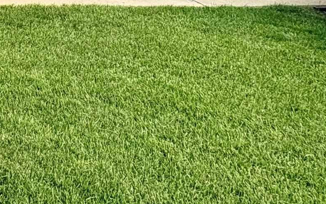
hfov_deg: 25.2
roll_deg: +1.6
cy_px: -205
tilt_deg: +6.0
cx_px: -182
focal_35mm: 58
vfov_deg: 16.7
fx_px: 515
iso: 40
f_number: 2.2
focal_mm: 2.22
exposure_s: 1/968
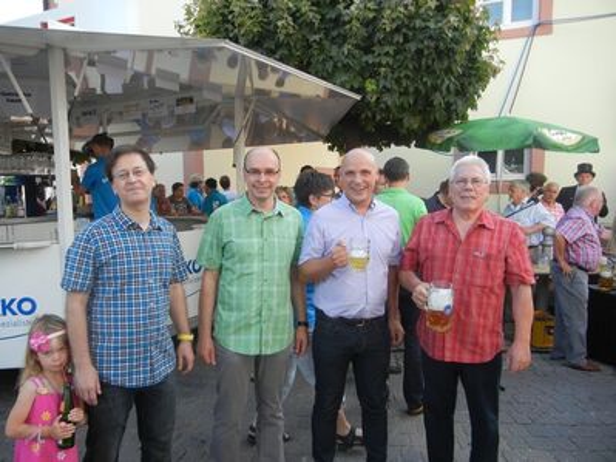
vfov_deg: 46.8
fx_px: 534
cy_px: 231
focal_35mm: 30
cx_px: 308
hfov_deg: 60.0
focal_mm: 5.4
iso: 160
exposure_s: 1/229
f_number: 3.5
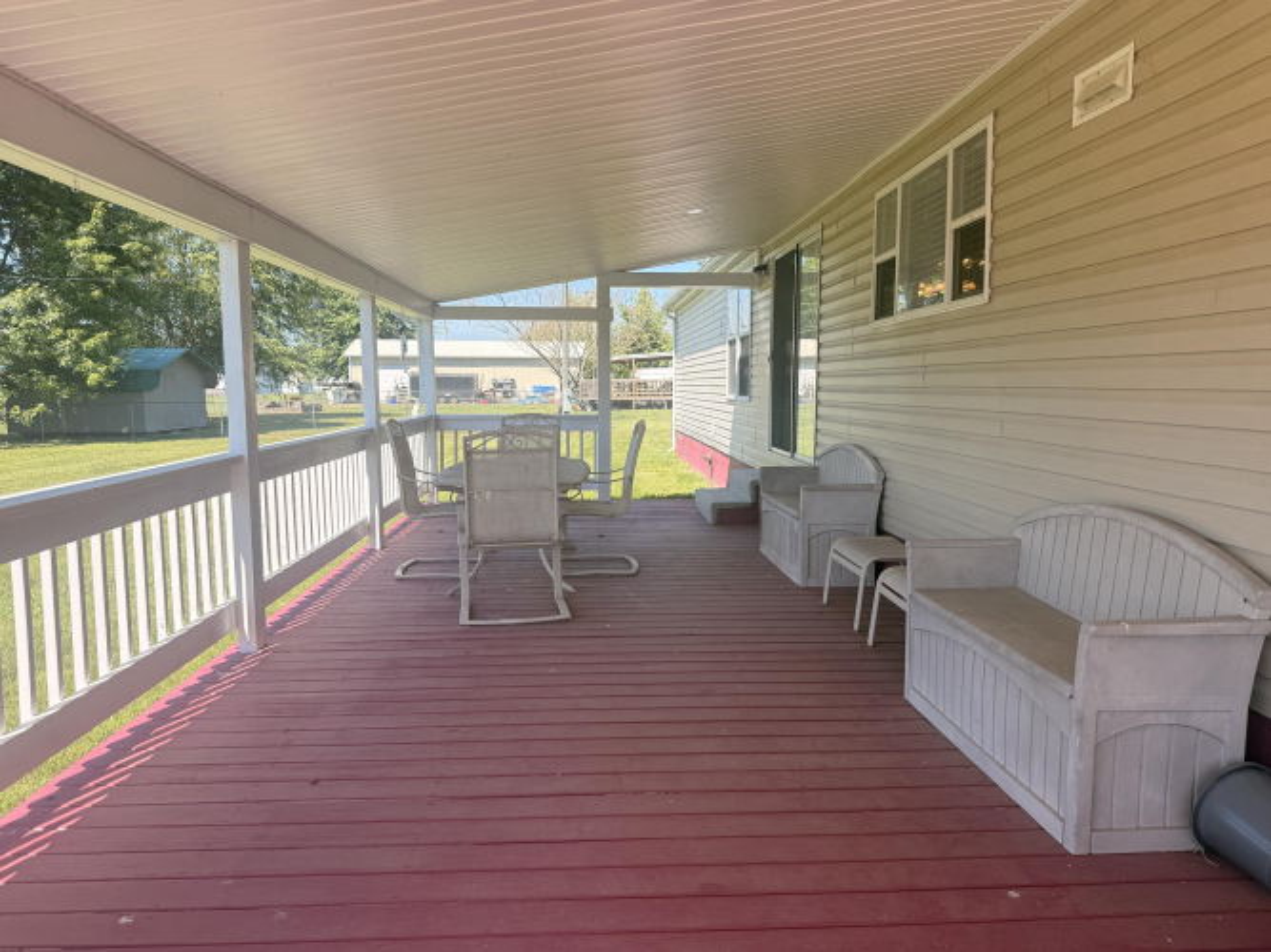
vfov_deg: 56.8
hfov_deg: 71.6
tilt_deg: -6.5
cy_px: 476
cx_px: 636
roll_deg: -0.6
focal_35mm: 24
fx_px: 881
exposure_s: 1/1812
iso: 100
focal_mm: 6.76
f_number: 1.78
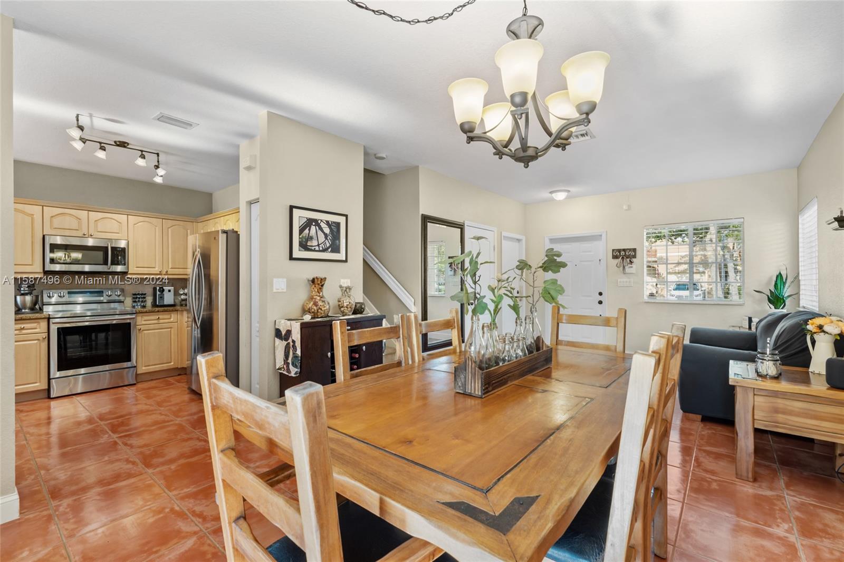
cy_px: 281
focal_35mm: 16
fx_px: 375
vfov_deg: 73.7
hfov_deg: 96.7
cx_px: 422
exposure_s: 1/5
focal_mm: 16
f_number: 9
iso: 250
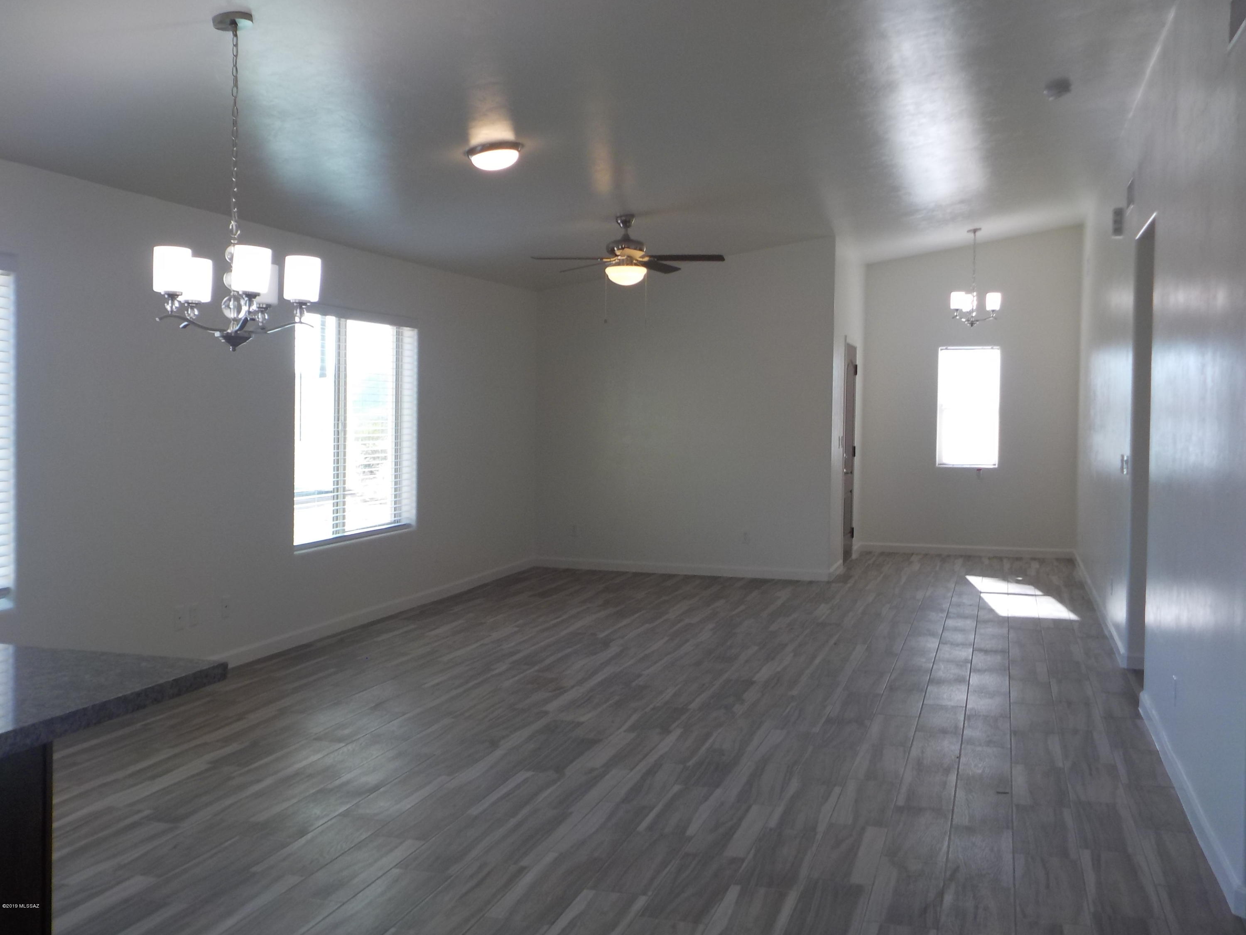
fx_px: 1368
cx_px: 623
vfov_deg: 37.7
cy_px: 468
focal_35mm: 38
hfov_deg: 49.0
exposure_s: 1/60
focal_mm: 5.2
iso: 125
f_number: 3.7
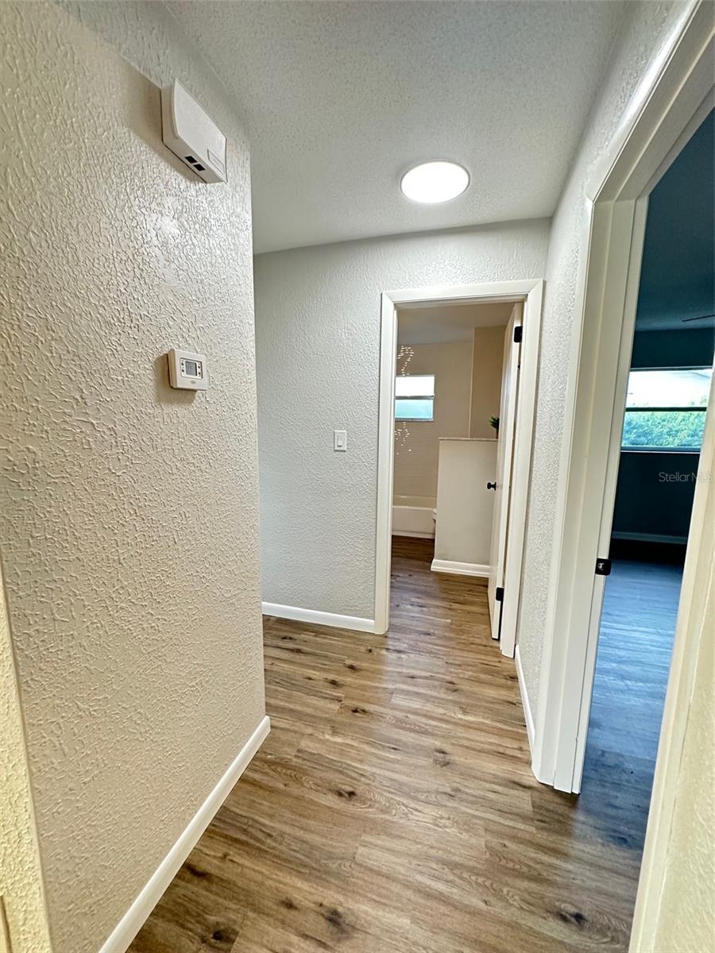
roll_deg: -1.1
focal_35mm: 14
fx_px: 386
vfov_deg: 102.1
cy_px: 476
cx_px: 358
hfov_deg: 85.7
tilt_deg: -8.3
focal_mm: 2.22
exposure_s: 1/60
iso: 500
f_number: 2.2
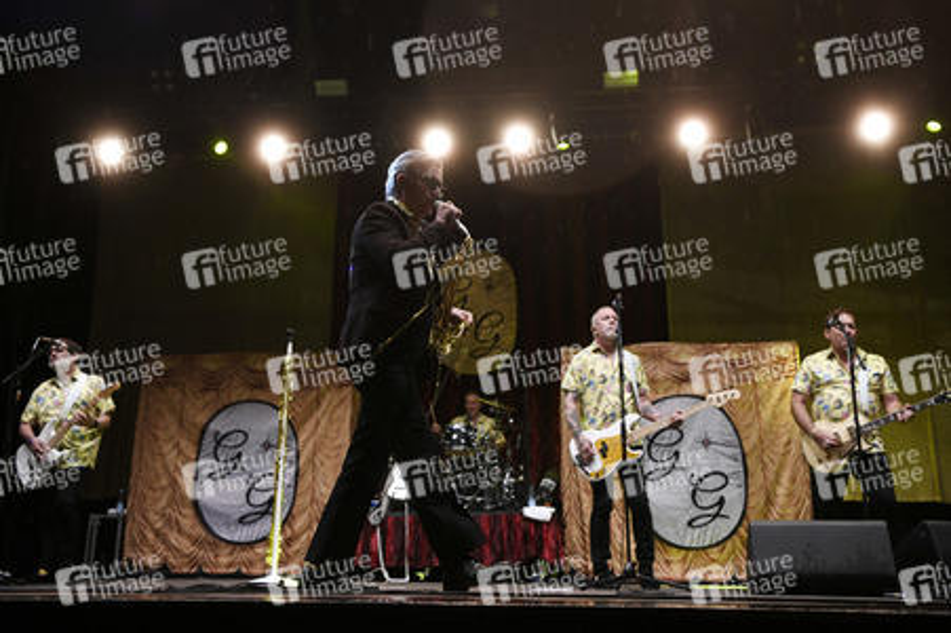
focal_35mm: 36
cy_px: 316
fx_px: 950
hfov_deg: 53.2
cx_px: 476
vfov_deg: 36.8
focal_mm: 36
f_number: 3.5
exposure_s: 1/200
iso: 1600
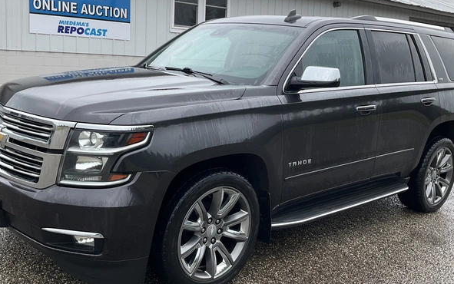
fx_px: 483
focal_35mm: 39
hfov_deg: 50.4
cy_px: 127
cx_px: 223
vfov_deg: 32.8
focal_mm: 3
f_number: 1.8
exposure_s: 1/428
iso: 25
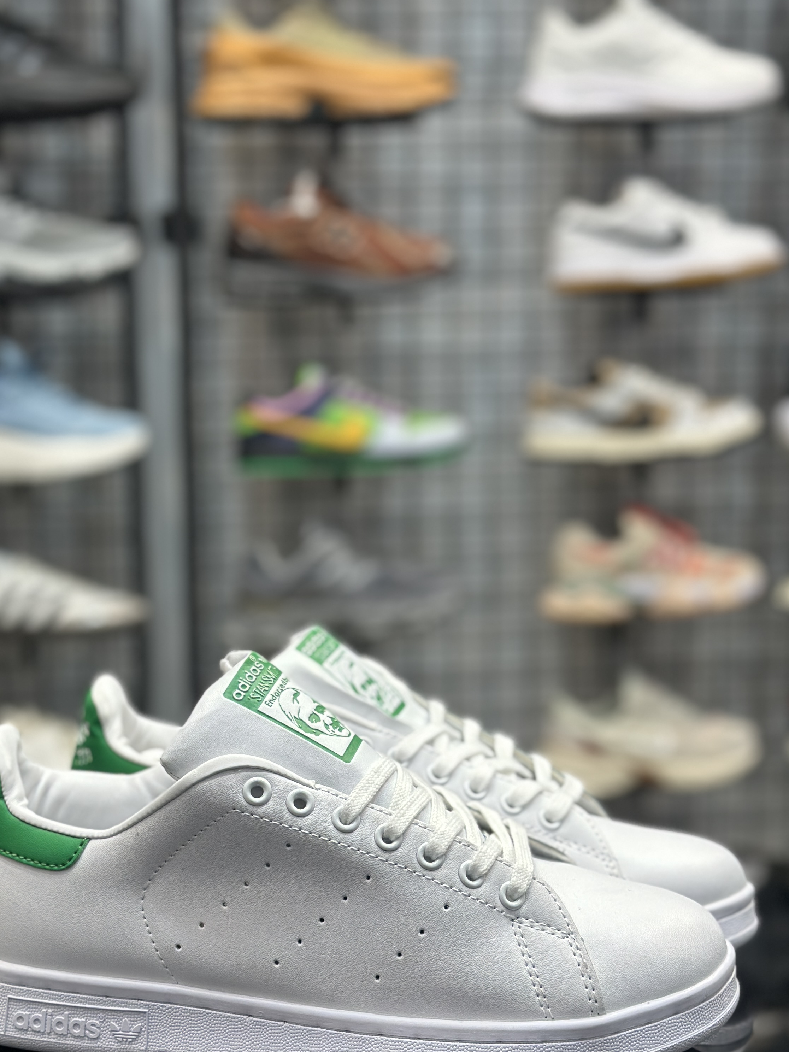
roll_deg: +0.9
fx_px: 1975
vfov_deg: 29.8
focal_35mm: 65
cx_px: 353
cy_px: 626
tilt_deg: -8.5
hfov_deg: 22.6
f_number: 1.78
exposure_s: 1/104
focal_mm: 6.86
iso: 64
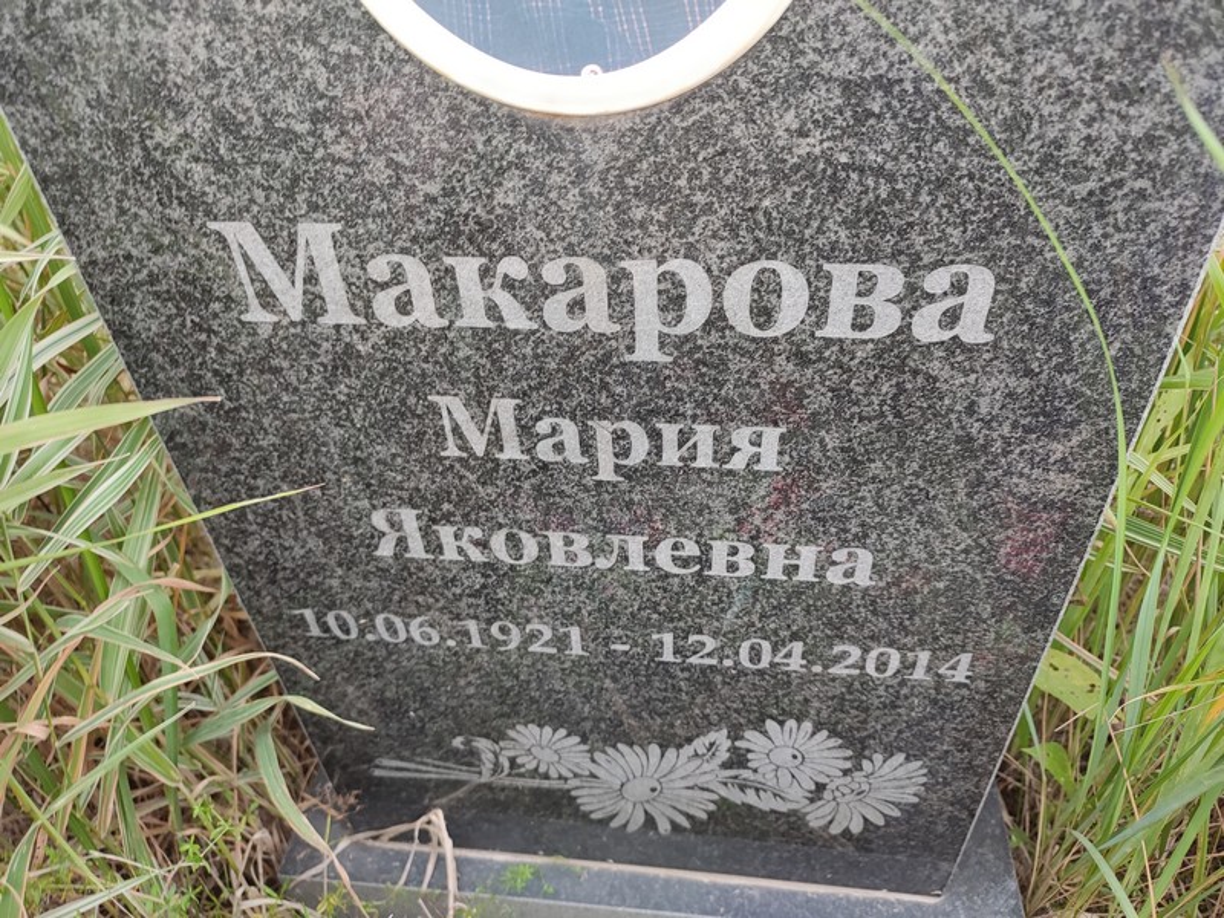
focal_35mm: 25
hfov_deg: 69.4
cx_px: 612
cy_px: 459
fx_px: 884
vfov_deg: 54.9
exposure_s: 1/50
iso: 68
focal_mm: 6.04
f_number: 1.9
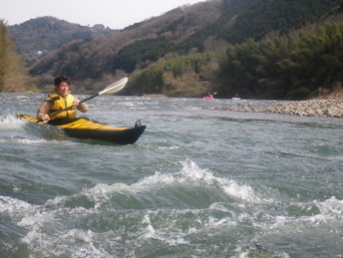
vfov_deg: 23.3
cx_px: 172
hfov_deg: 30.7
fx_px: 625
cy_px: 130
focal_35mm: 63
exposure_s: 1/160
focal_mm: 11.1
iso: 50
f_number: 4.6
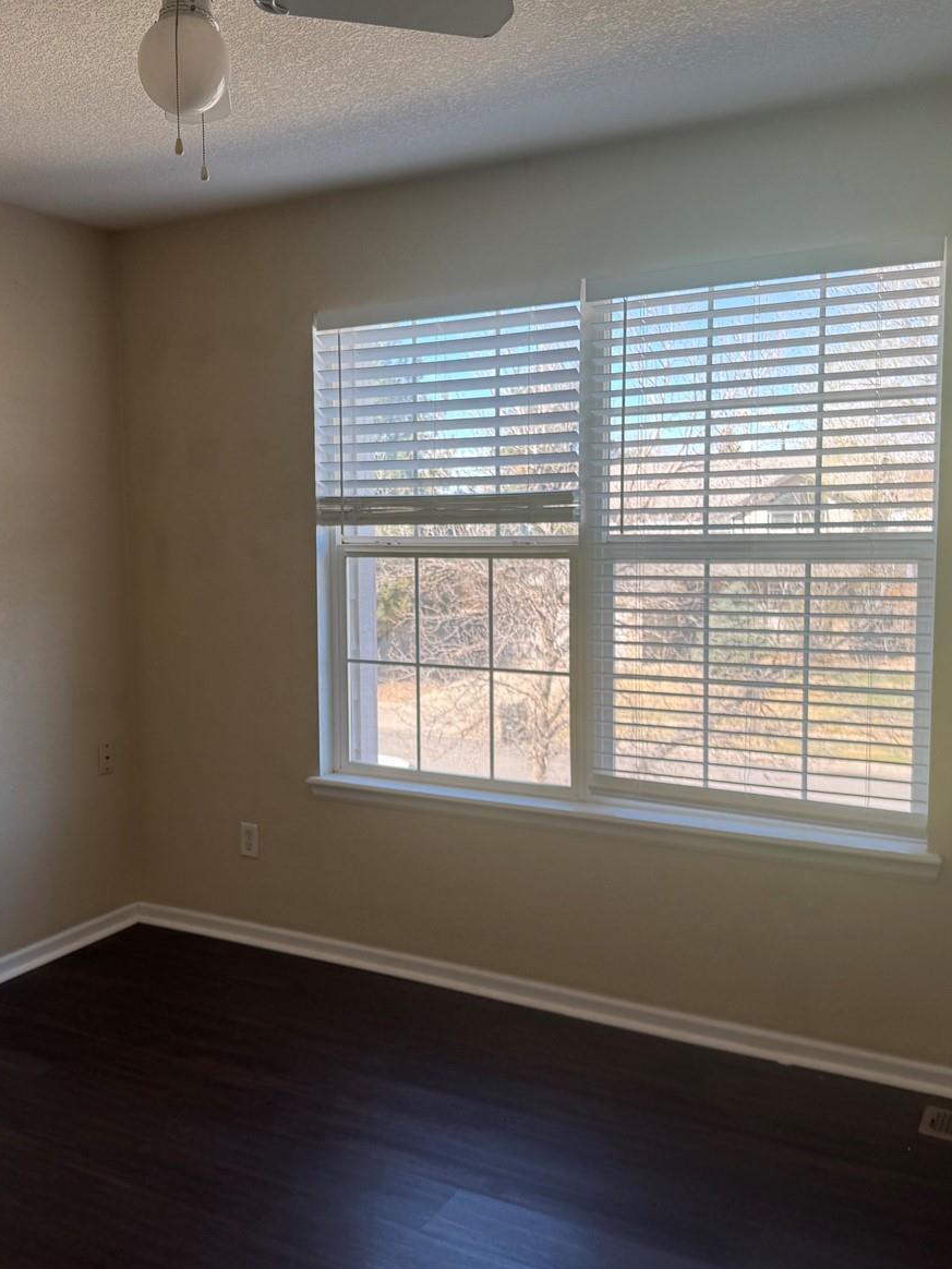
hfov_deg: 42.5
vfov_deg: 55.4
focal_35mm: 33
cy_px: 636
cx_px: 342
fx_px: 1210
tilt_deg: -6.4
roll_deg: +1.9
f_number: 1.78
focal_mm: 6.76
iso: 64
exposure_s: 1/220
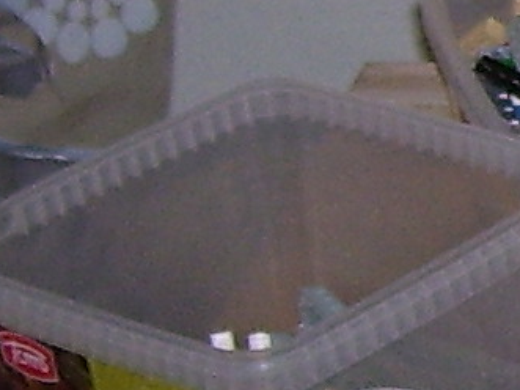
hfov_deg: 6.6
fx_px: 3979
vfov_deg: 5.6
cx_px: 1679
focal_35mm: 265
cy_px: 60
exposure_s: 1/60
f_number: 2.7
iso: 80
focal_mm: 5.6
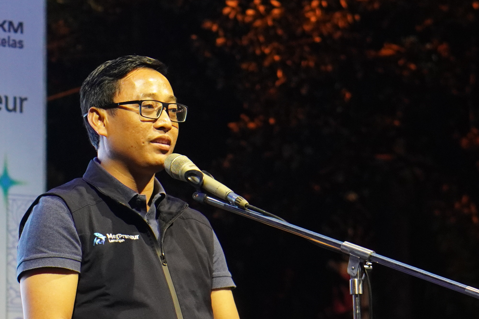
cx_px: -122
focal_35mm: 225
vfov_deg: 6.1
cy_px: 142
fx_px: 2993
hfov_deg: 9.0
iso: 1000
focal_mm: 50
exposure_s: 1/100
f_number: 3.2
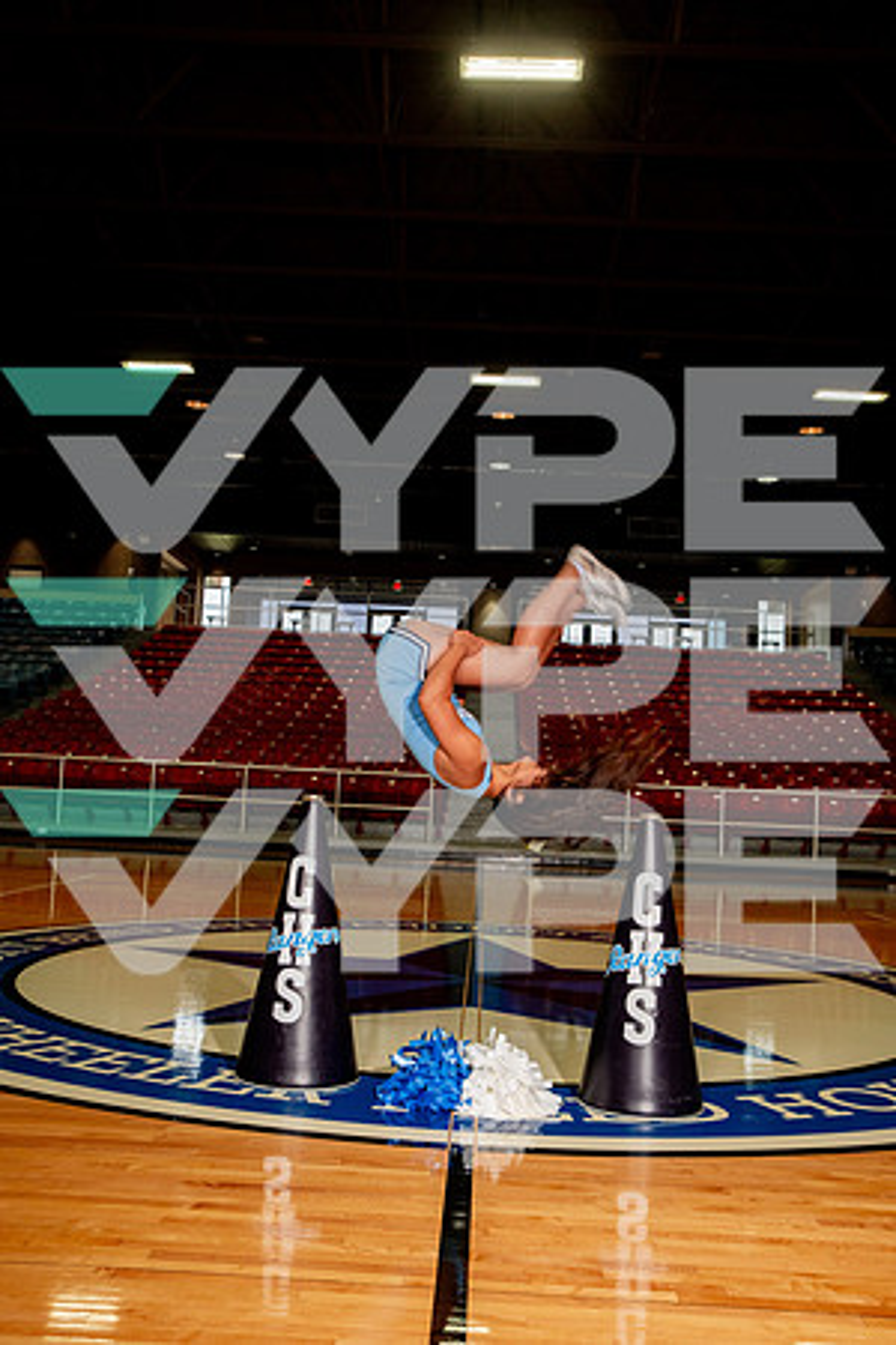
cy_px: 672
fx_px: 1269
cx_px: 448
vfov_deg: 55.8
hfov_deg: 38.9
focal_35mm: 34
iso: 800
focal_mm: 34
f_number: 7.1
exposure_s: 1/320
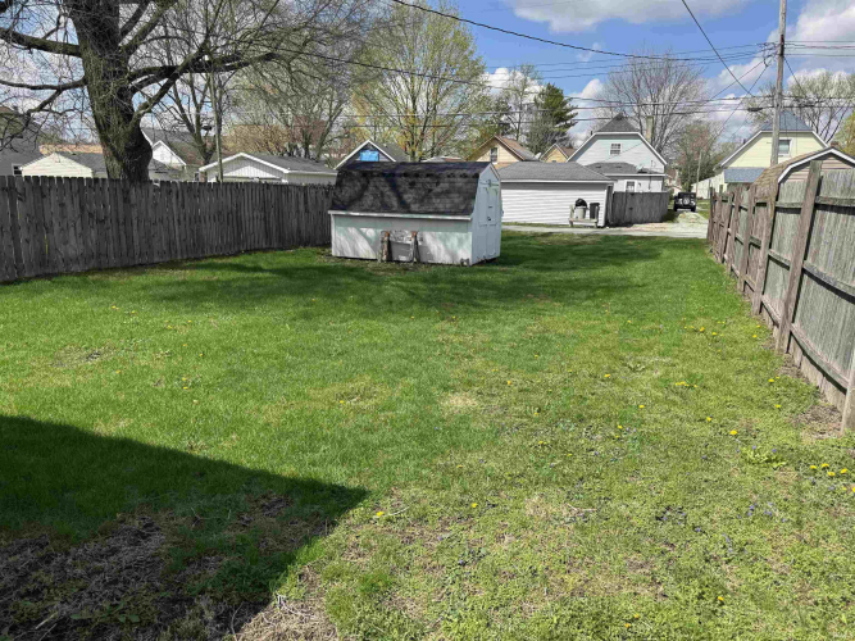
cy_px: 320
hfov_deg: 71.6
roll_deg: -2.0
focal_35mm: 24
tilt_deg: -13.7
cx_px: 428
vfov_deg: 56.8
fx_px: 593
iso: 80
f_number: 1.78
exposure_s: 1/3597
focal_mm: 6.76
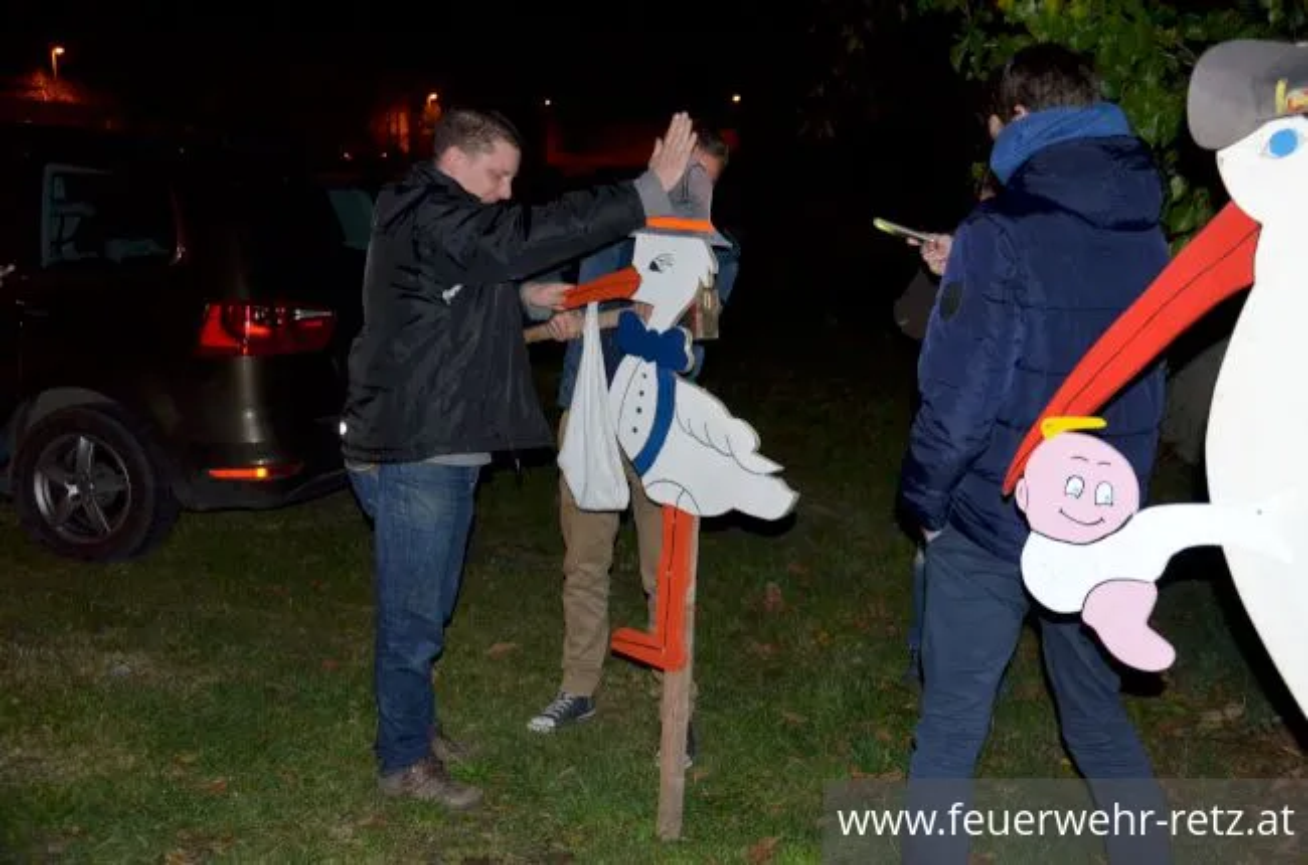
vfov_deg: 34.0
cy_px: 432
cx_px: 654
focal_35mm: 39
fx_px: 1414
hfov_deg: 49.7
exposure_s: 1/60
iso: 3200
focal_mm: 26
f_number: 4
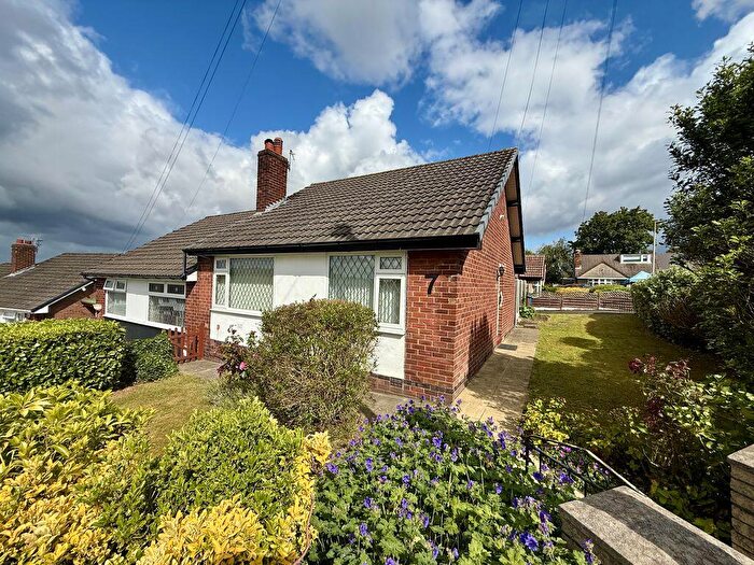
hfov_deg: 102.1
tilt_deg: -0.2
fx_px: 305
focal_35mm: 14
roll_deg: -1.9
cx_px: 377
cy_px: 282
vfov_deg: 85.7
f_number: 2.2
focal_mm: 2.22
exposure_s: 1/2410
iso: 50
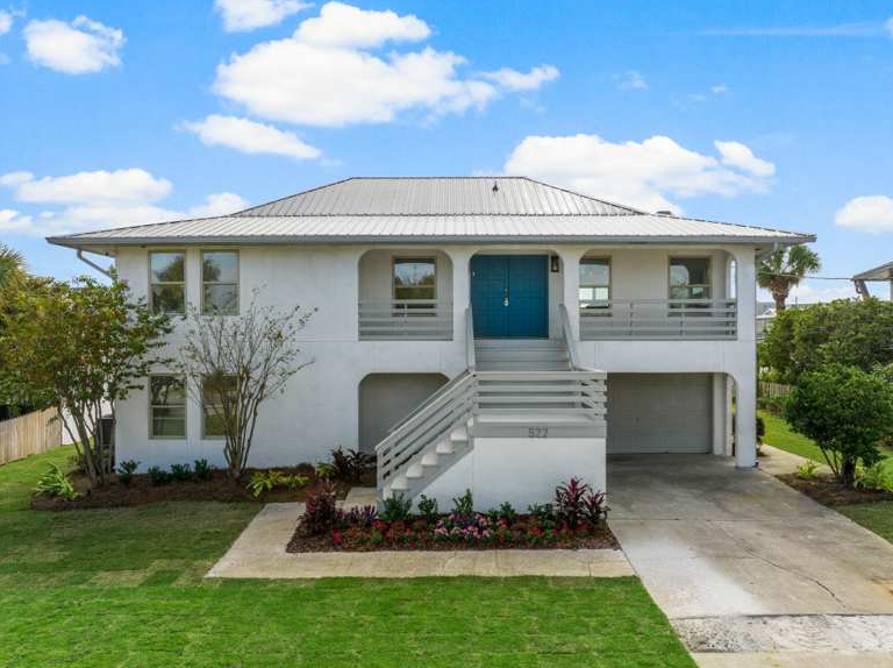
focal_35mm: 25
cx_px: 445
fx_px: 644
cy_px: 337
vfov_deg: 54.8
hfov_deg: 69.5
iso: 100
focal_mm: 12.29
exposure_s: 1/500
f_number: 3.5
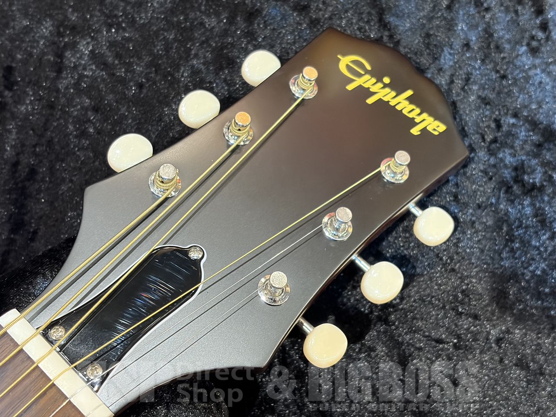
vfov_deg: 28.0
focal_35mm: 52
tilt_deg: -72.5
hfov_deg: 36.8
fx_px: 835
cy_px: 208
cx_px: 278
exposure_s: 1/40
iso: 250
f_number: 1.6
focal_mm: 5.96
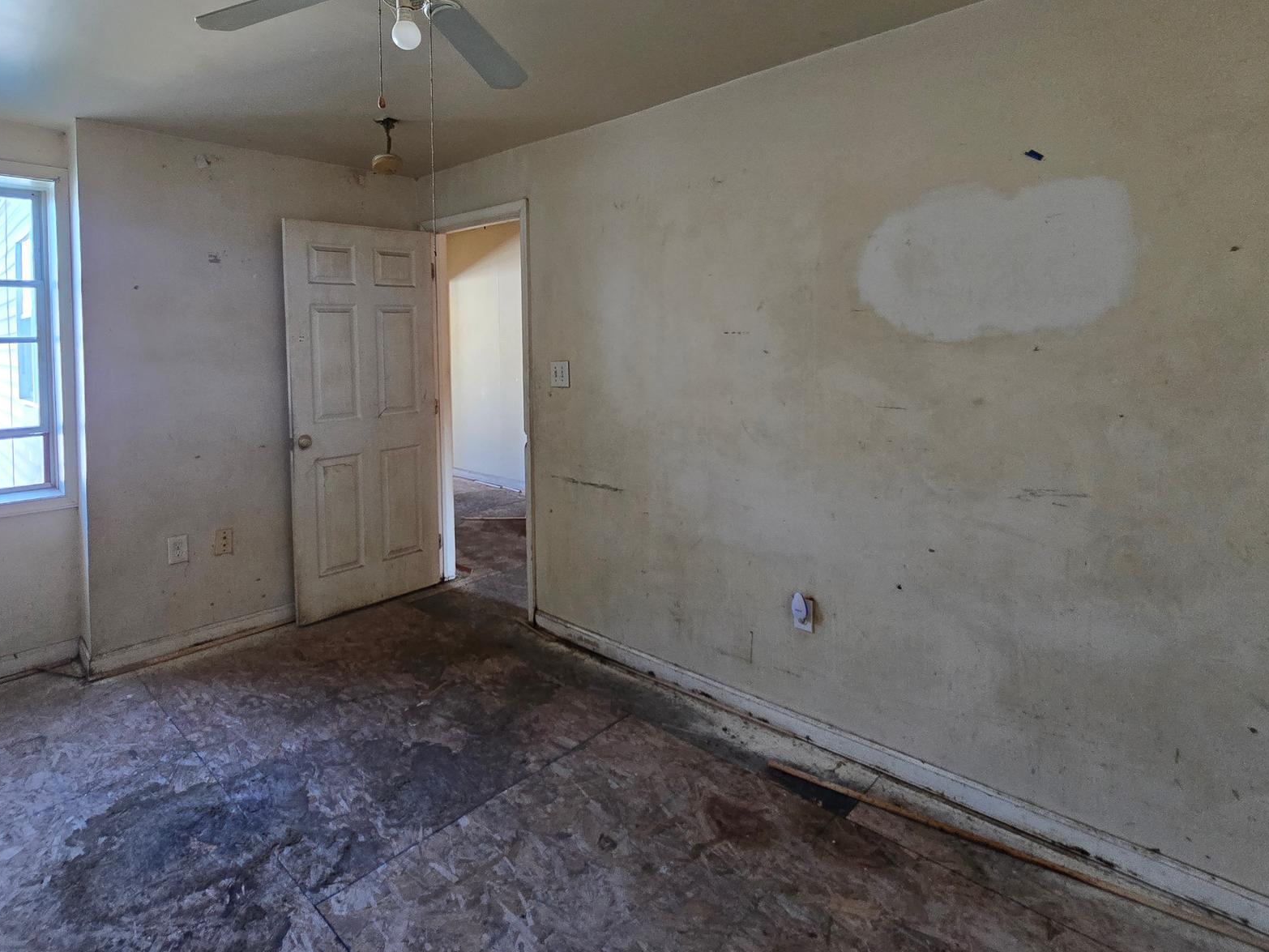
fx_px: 623
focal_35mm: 17
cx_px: 597
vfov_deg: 73.3
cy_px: 349
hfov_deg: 90.9
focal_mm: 2.2
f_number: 2.2
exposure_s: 1/60
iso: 250
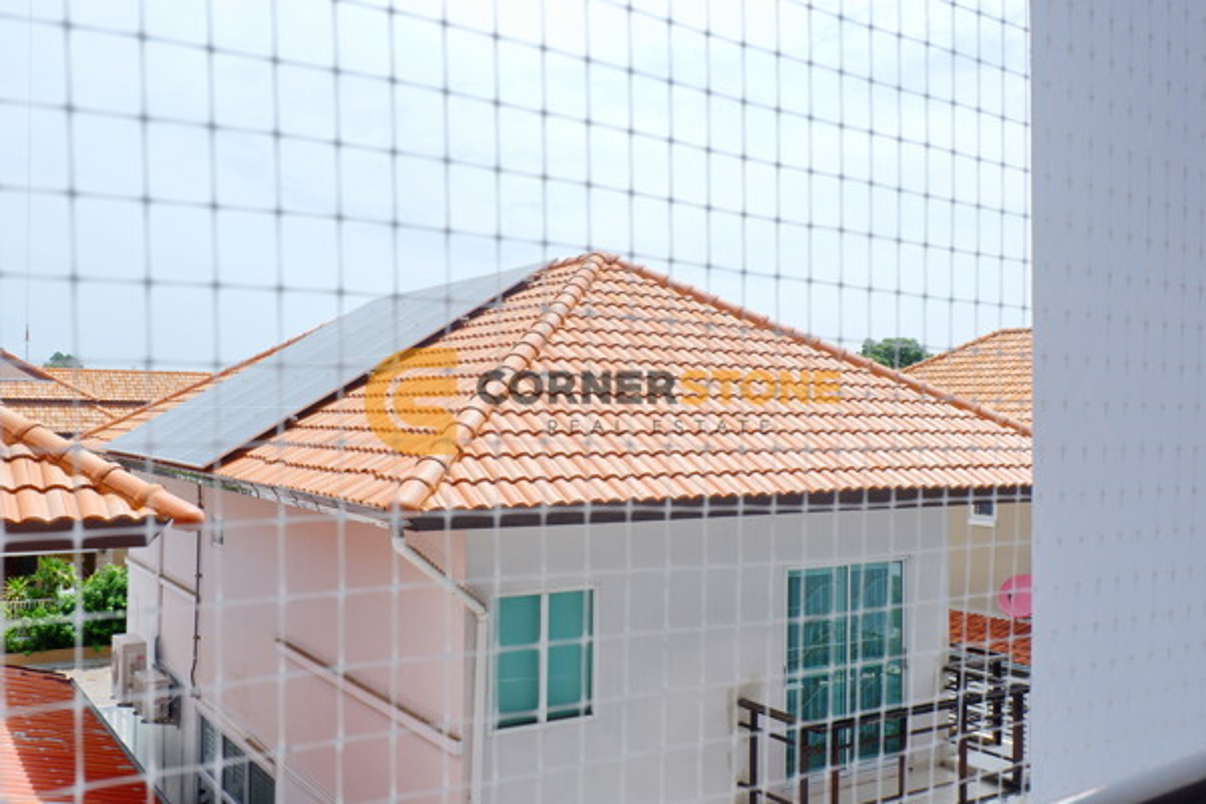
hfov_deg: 57.2
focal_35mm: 33
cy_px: 402
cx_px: 603
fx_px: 1105
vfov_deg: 40.0
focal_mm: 22.2
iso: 200
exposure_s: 1/500
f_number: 9
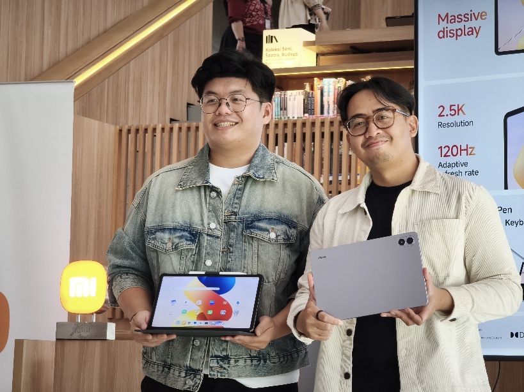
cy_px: 196
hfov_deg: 17.1
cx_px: 262
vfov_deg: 12.9
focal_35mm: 115
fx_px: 1741
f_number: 3
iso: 500
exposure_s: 1/100
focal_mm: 17.27
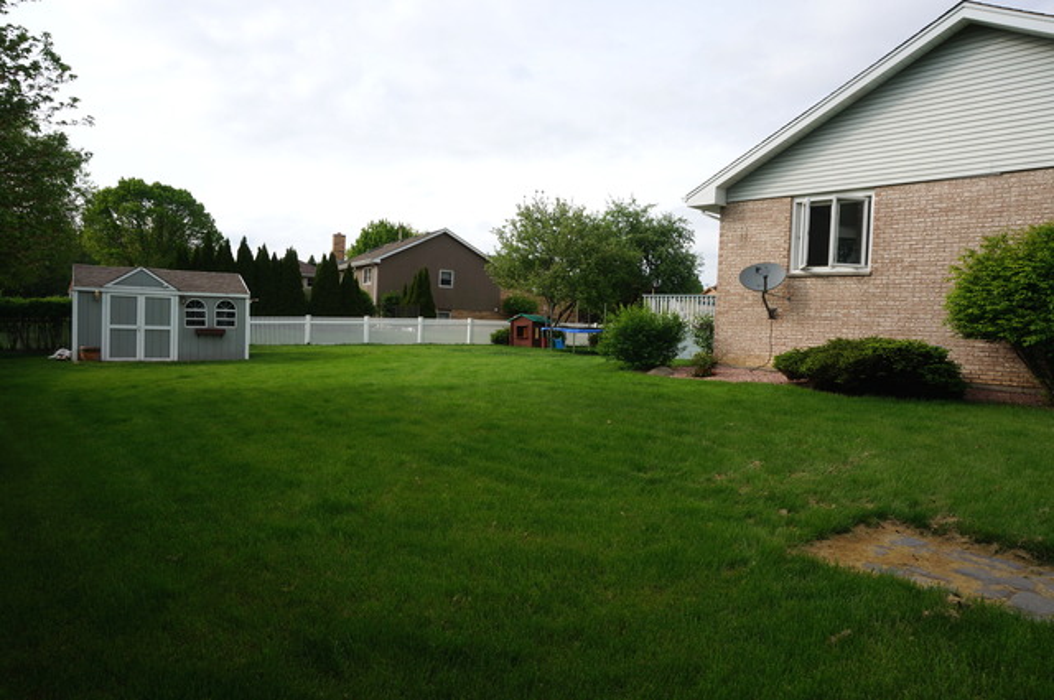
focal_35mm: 24
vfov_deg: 53.0
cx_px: 527
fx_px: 702
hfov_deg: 73.8
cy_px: 350
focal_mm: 16
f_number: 14
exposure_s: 1/80
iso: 100
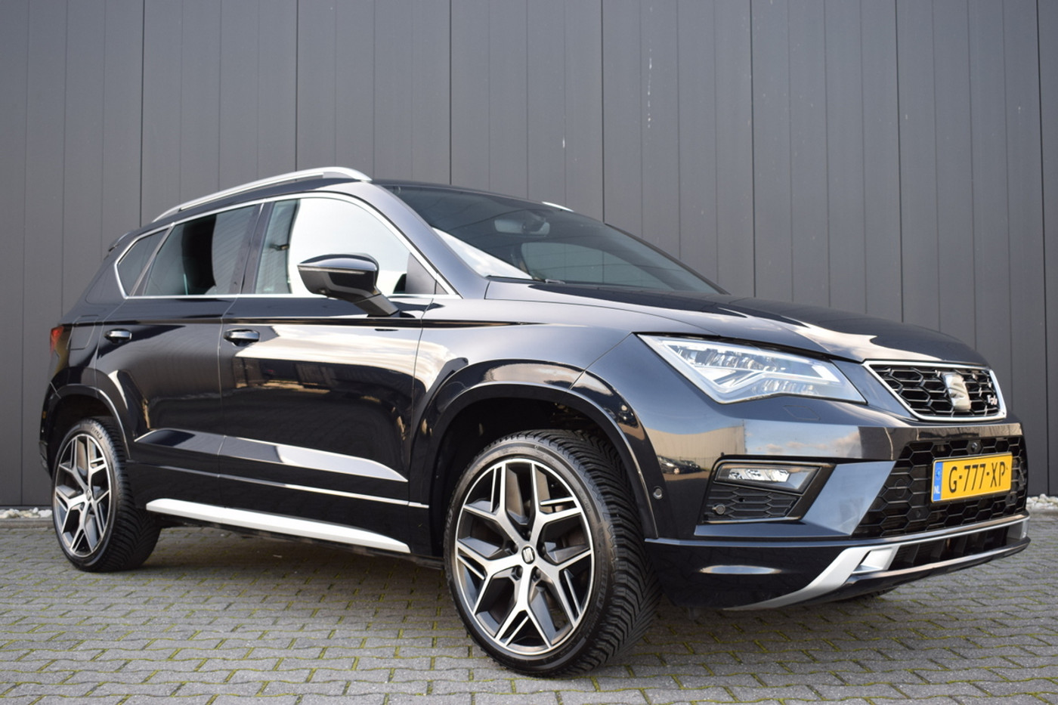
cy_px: 352
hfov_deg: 47.9
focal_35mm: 40
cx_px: 529
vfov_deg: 33.0
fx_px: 1190
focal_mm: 27
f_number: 5.6
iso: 400
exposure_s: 1/125
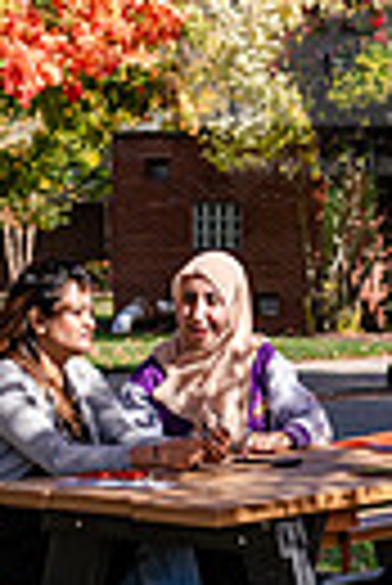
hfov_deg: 7.6
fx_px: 2932
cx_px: 117
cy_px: 212
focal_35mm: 180
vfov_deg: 11.4
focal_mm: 52
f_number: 3.5
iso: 100
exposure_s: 1/640
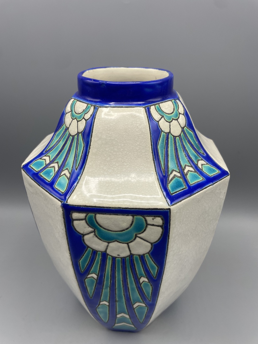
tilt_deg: -27.8
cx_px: 129
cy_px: 172
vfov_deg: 67.3
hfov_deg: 53.1
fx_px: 258
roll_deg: +0.0
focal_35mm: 26
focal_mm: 4.2
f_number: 1.6
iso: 32
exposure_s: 1/479
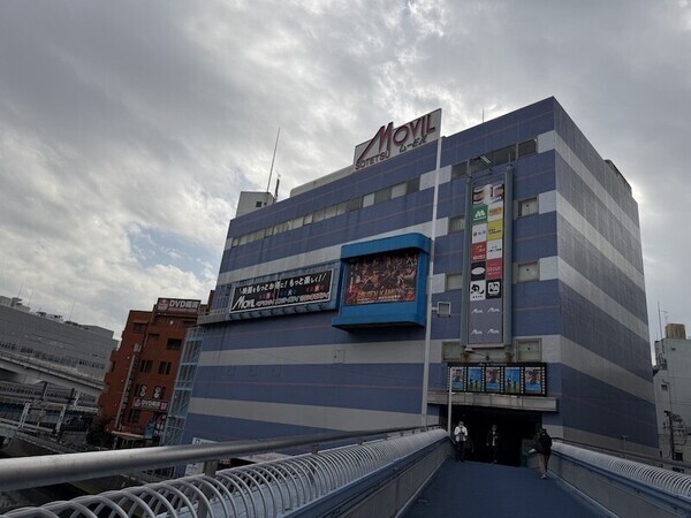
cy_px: 259
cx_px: 346
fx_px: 479
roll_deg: -7.3
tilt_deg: +19.1
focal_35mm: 24
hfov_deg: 71.6
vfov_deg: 56.8
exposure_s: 1/11905
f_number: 1.78
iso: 80
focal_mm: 6.76
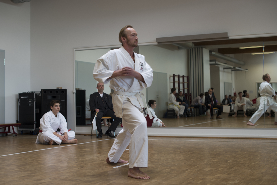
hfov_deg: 36.9
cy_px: 95
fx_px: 416
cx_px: 132
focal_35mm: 54
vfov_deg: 25.1
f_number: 3.5
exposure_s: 1/60
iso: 100
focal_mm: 50
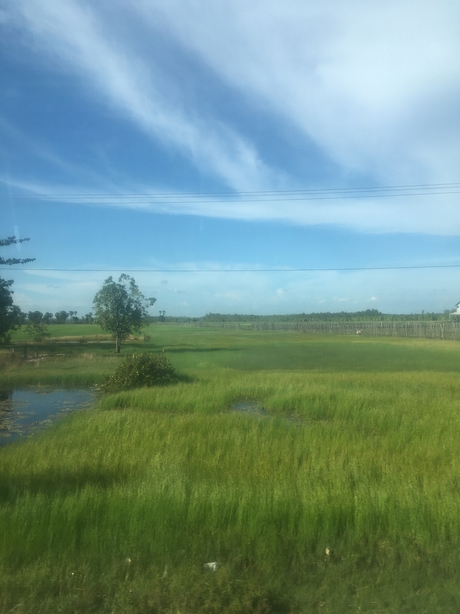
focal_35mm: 29
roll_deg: +0.1
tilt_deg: +2.0
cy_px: 307
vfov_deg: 61.7
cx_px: 230
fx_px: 514
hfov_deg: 48.2
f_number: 2.2
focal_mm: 4.15
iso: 25
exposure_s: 1/1202
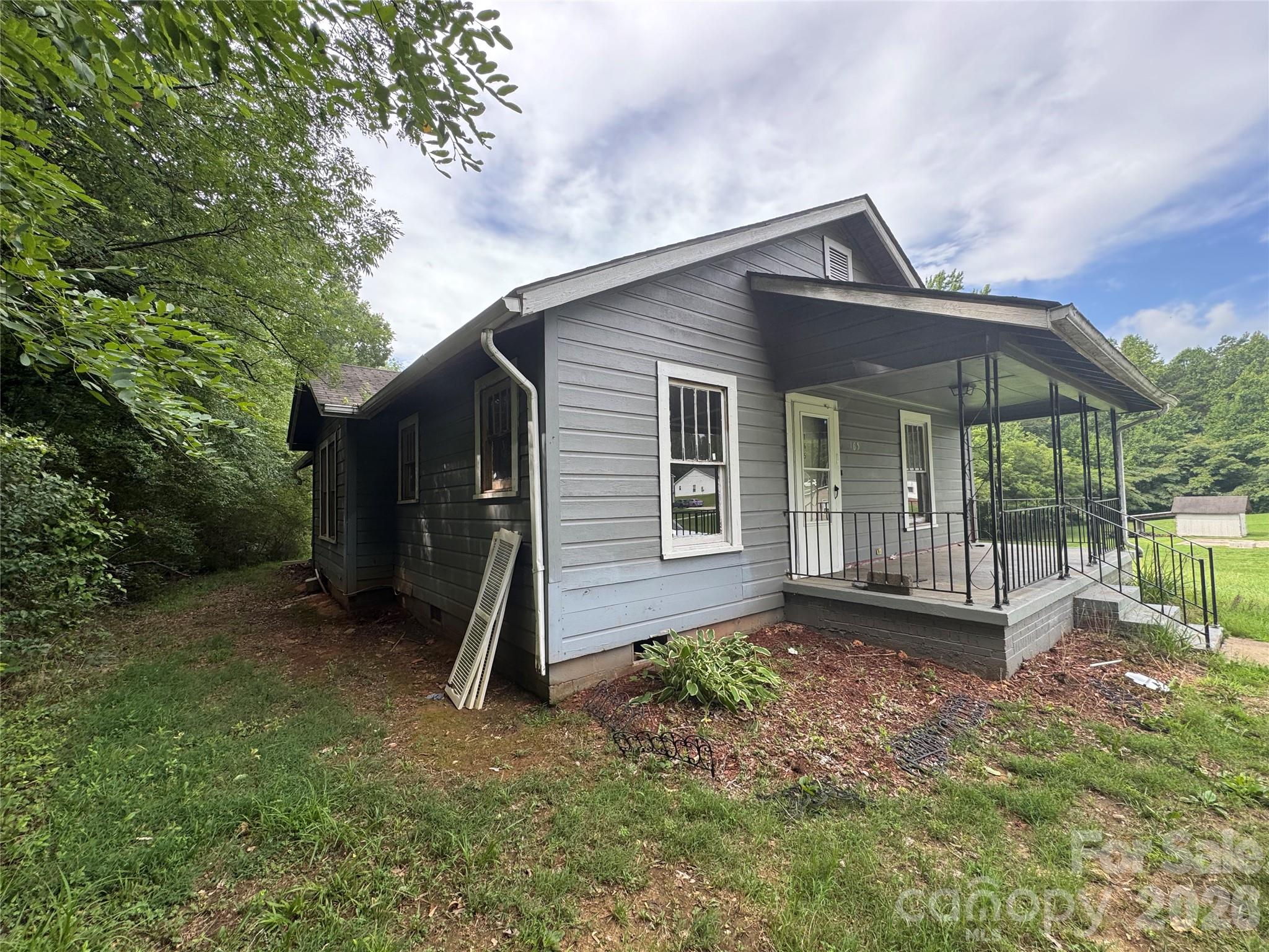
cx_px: 634
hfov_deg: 102.1
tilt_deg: +2.7
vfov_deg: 85.7
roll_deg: +1.6
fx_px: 513
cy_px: 476
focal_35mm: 14
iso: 40
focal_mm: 2.22
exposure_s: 1/243
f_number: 2.2
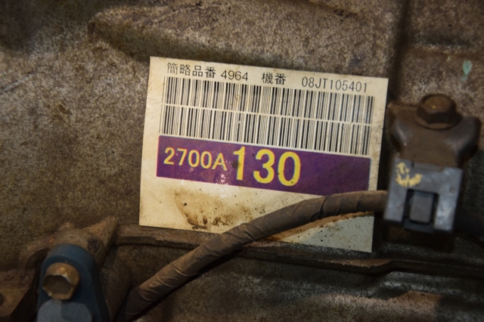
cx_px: 242
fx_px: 1612
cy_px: 161
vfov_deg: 11.4
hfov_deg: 17.1
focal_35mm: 120
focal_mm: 80
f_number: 5.3
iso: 800
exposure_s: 1/80
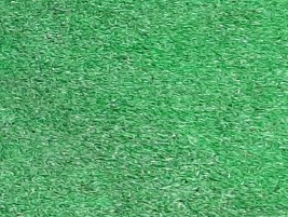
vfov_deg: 10.2
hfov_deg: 11.9
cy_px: -132
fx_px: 1166
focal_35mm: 140
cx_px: -357
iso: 175
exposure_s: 1/50
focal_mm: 3.93
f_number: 1.7
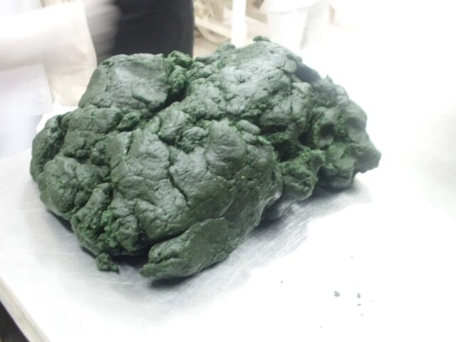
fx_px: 474
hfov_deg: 51.4
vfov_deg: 39.7
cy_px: 171
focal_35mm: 36
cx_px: 228
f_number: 2.9
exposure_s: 1/10
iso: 400
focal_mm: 6.3
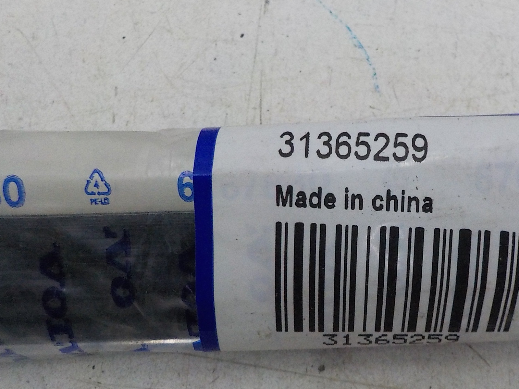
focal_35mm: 45
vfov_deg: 32.1
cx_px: 374
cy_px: 224
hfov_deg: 41.1
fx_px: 675
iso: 450
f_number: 3.3
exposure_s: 1/250
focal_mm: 4.1
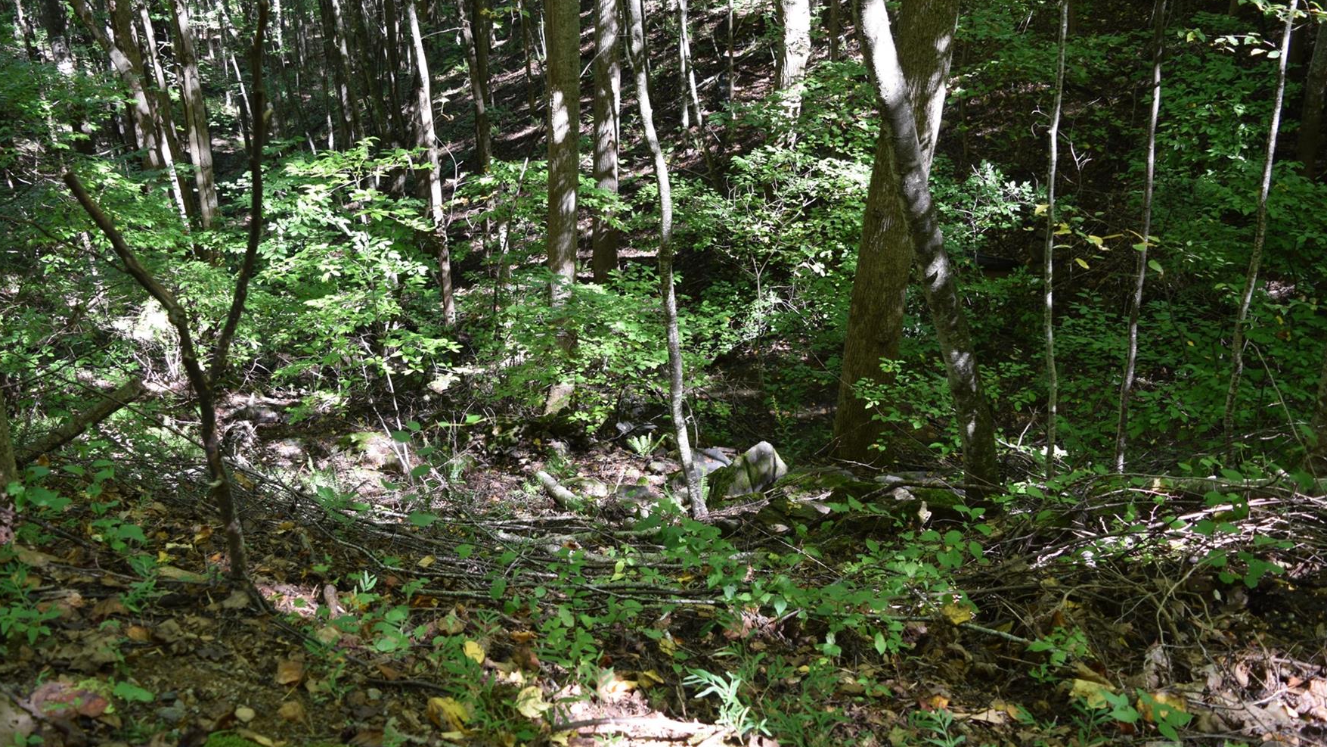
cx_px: 612
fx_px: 1161
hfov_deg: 59.4
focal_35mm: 33
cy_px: 374
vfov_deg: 35.6
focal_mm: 18
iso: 400
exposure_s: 1/60
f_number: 4
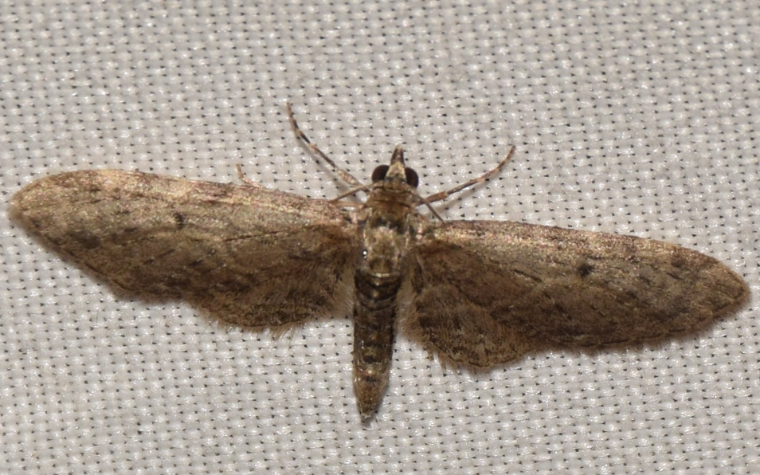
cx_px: 380
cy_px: 226
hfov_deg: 9.8
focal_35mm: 215
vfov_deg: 6.1
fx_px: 4453
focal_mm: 140
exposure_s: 1/160
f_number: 10
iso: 125
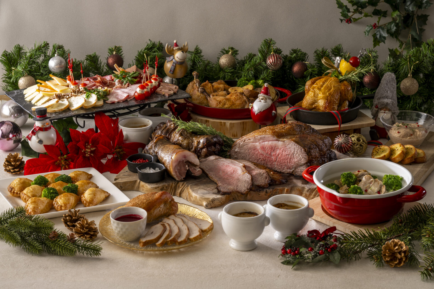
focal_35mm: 78
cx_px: 217
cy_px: 144
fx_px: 940
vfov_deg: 17.5
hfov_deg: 26.0
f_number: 11
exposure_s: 1/125
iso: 100
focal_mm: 78
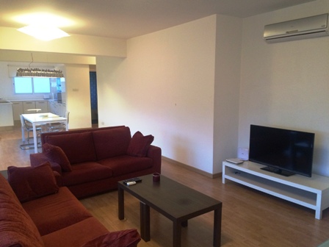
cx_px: 164
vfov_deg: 48.2
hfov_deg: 61.7
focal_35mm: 29
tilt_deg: -8.9
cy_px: 124
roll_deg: +1.2
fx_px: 276
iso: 250
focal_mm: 4.15
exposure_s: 1/33
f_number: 2.2
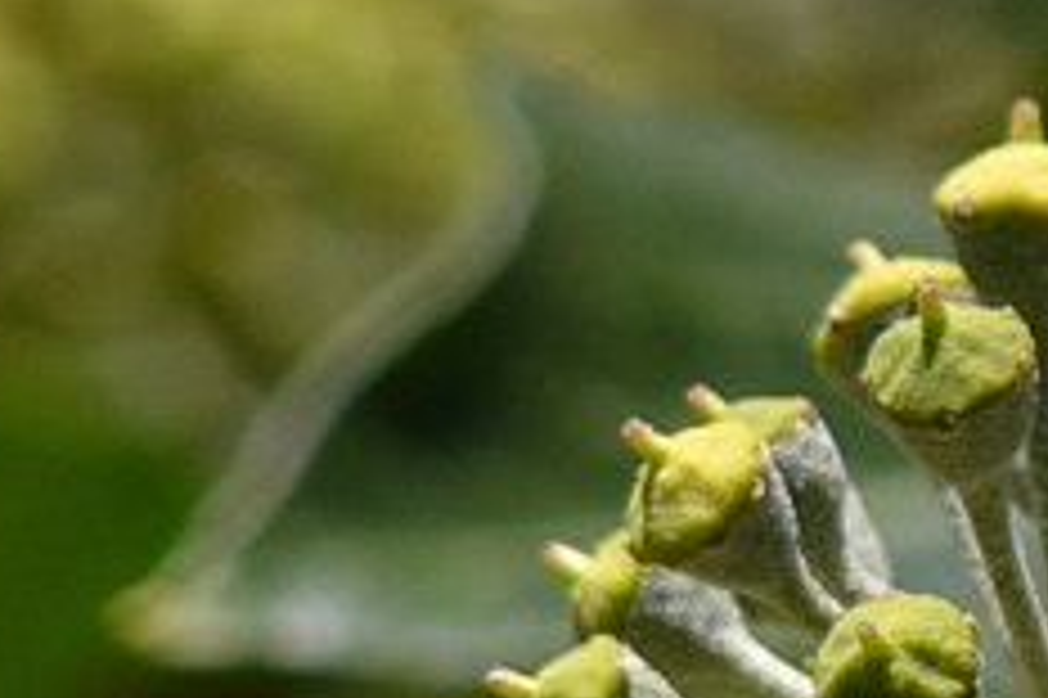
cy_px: 1441
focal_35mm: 2059
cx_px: -499
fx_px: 59896
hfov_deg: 1.0
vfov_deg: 0.7
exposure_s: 1/500
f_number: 5.6
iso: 220
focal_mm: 200
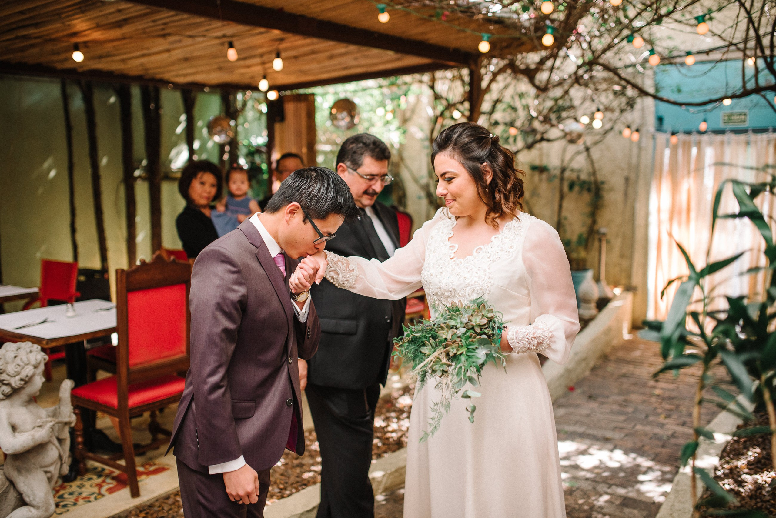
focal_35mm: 35
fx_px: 755
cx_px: 388
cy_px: 259
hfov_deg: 54.4
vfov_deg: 37.9
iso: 800
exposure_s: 1/500
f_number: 1.8
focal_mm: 35
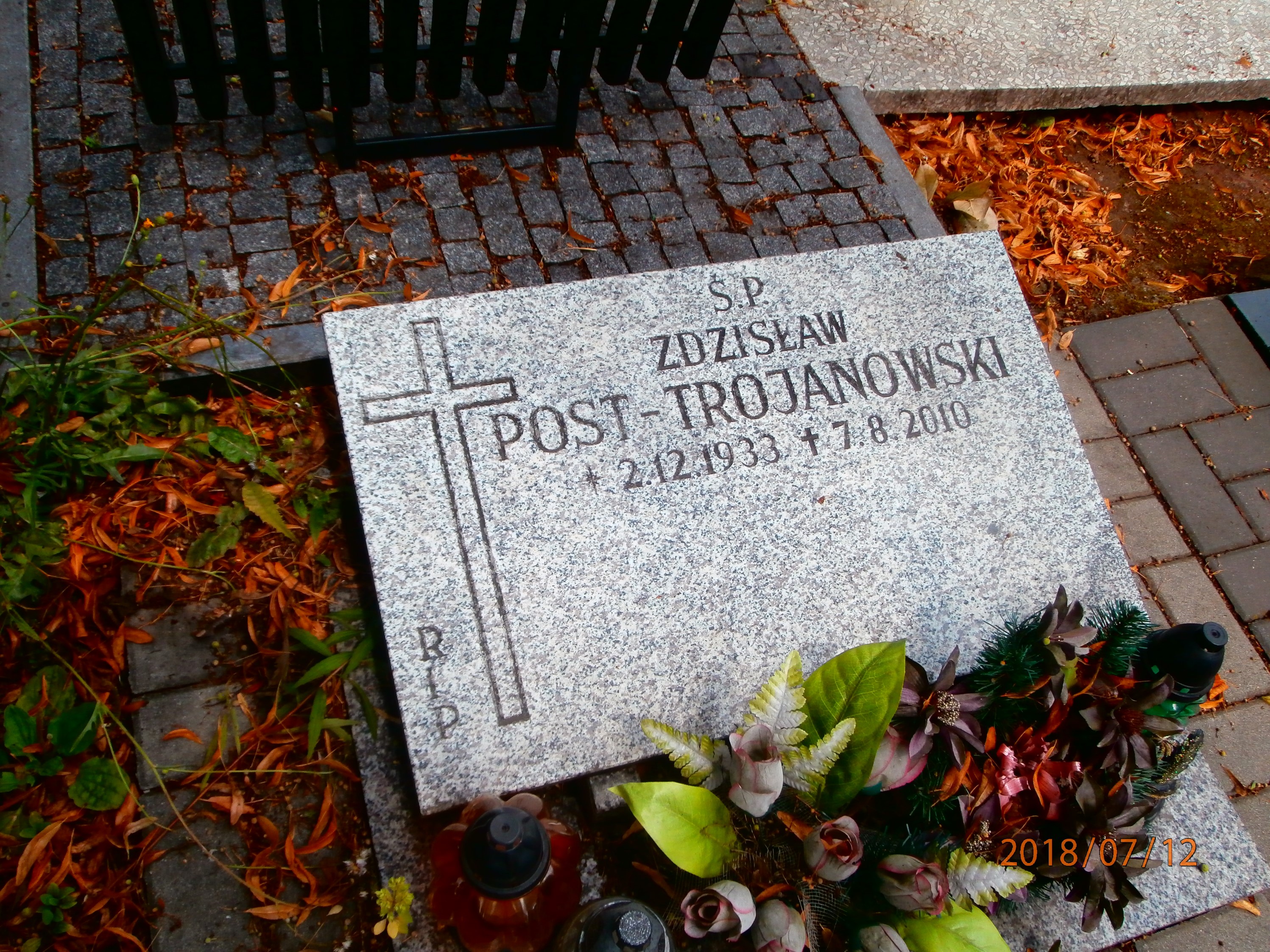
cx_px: 635
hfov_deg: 60.0
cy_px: 476
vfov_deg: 46.8
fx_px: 1101
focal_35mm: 30
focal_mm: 5.36
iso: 100
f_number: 3.5
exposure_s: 1/500
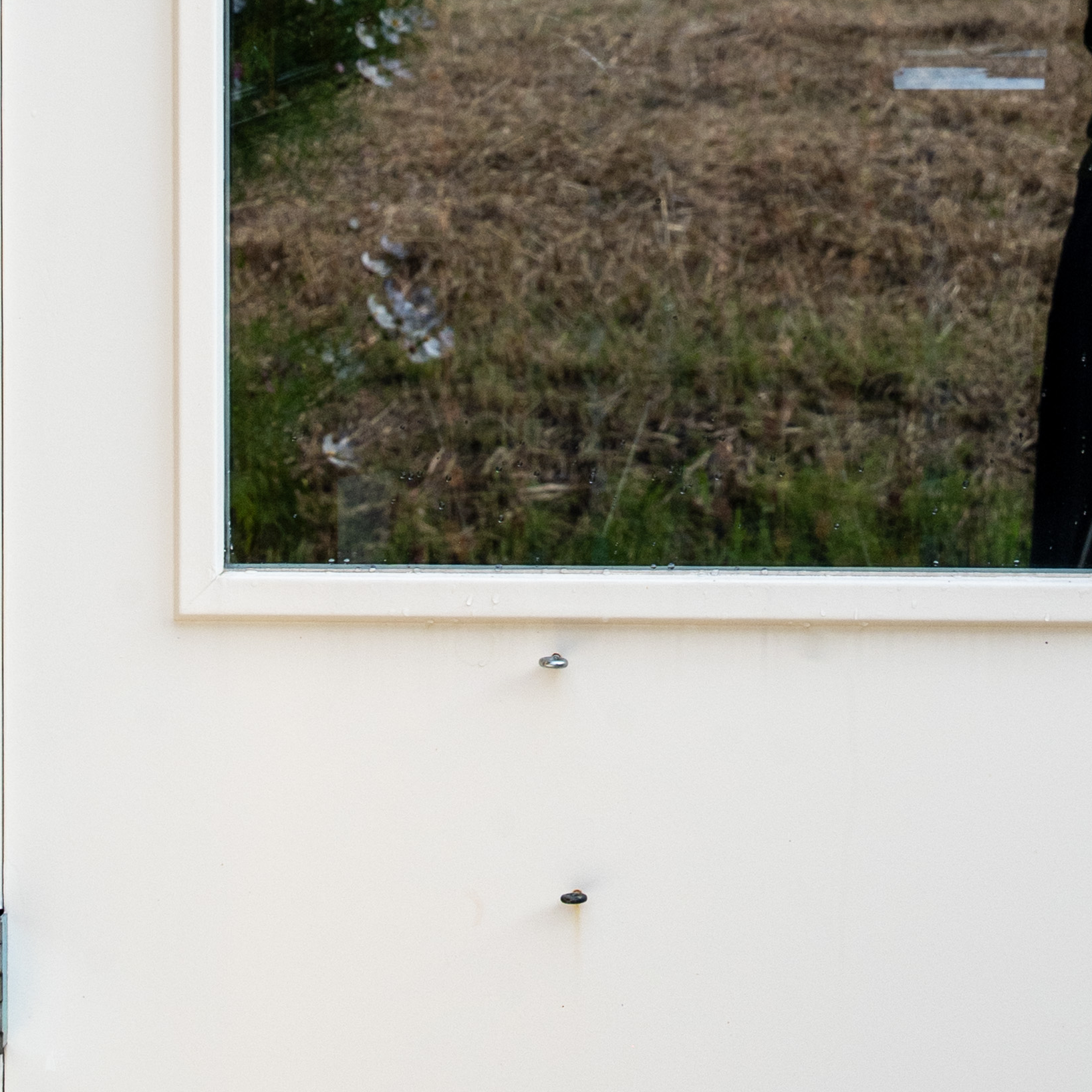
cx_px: 807
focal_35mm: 220
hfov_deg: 7.9
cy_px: -180
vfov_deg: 7.9
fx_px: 7852
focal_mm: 70
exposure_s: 1/500
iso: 640
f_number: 11
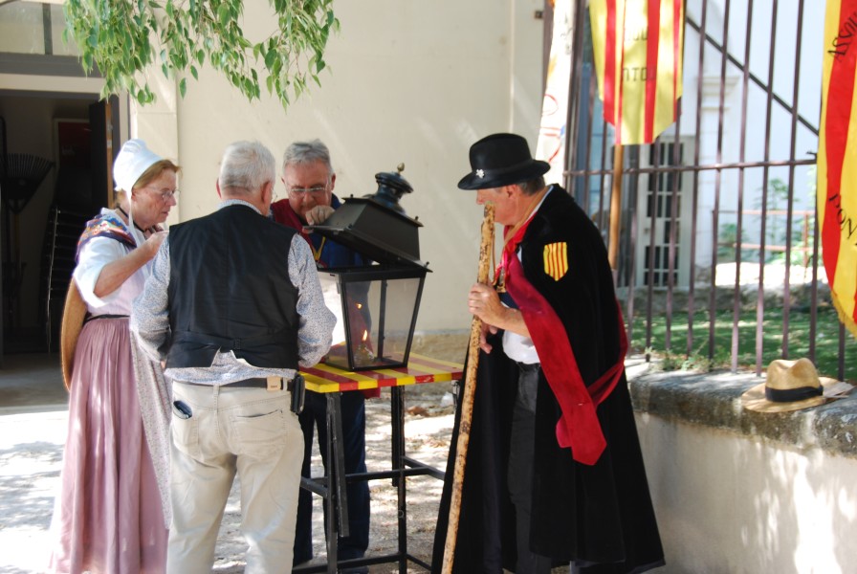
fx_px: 1359
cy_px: 287
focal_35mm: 57
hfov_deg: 35.0
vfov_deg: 23.9
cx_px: 428
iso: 200
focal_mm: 38
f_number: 5
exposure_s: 1/100
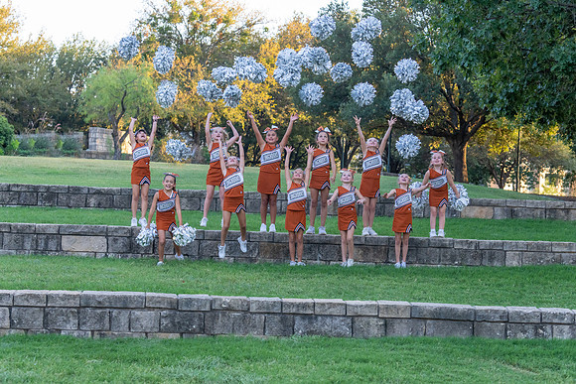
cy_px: 192
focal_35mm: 70
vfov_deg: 19.5
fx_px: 1120
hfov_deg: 28.8
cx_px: 288
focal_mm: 70
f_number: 4
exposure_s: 1/1000
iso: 1600
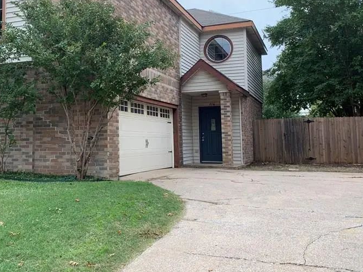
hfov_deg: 46.0
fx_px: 419
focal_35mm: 40
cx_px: 117
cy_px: 100
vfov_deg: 35.7
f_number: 1.8
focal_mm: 4.25
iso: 25
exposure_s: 1/420
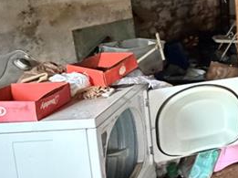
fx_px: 378
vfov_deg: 26.1
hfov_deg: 28.3
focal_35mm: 55
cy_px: 39
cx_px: 316
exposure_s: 1/60
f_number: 2.2
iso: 1250
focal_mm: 2.22
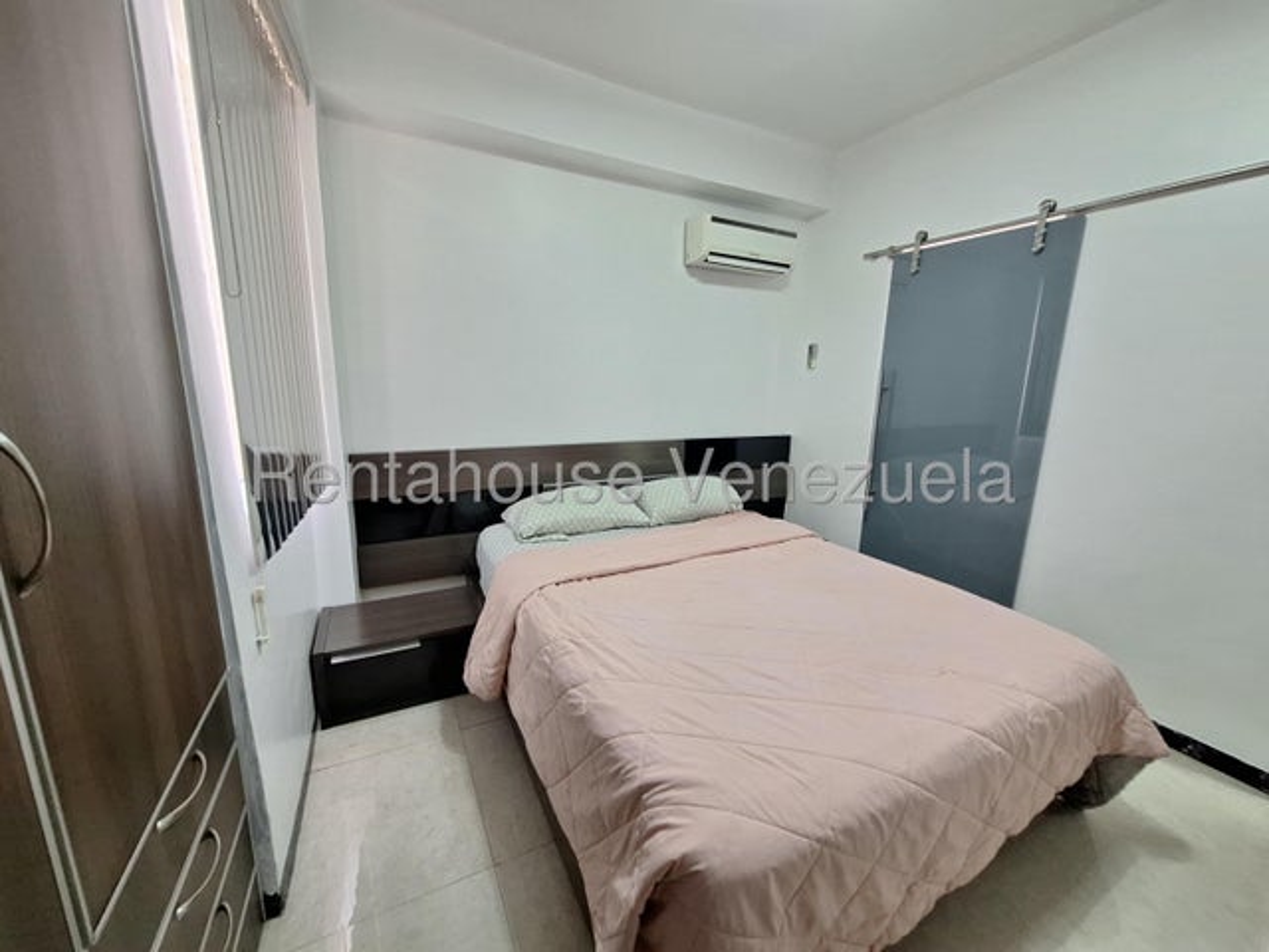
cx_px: 634
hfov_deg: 106.2
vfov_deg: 89.9
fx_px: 477
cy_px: 476
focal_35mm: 13
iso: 200
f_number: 2.2
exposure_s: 1/40
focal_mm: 1.74
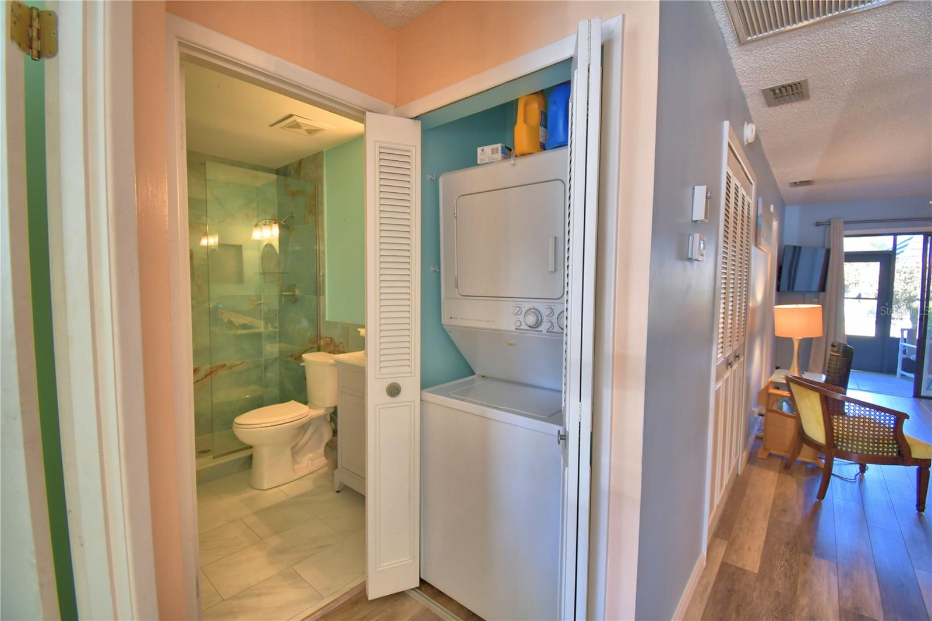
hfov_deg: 100.4
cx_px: 466
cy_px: 310
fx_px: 388
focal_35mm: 15
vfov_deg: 77.3
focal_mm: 10
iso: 400
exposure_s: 1/40
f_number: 4.5
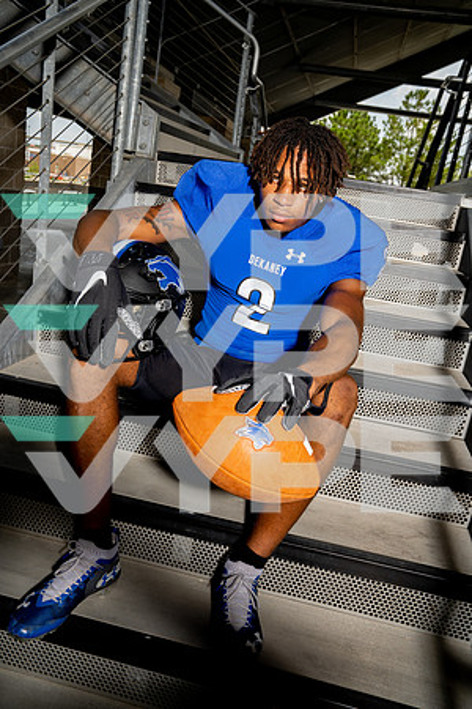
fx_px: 590
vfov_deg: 61.9
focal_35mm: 30
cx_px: 236
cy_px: 354
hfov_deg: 43.6
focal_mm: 30
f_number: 8
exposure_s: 1/250
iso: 100
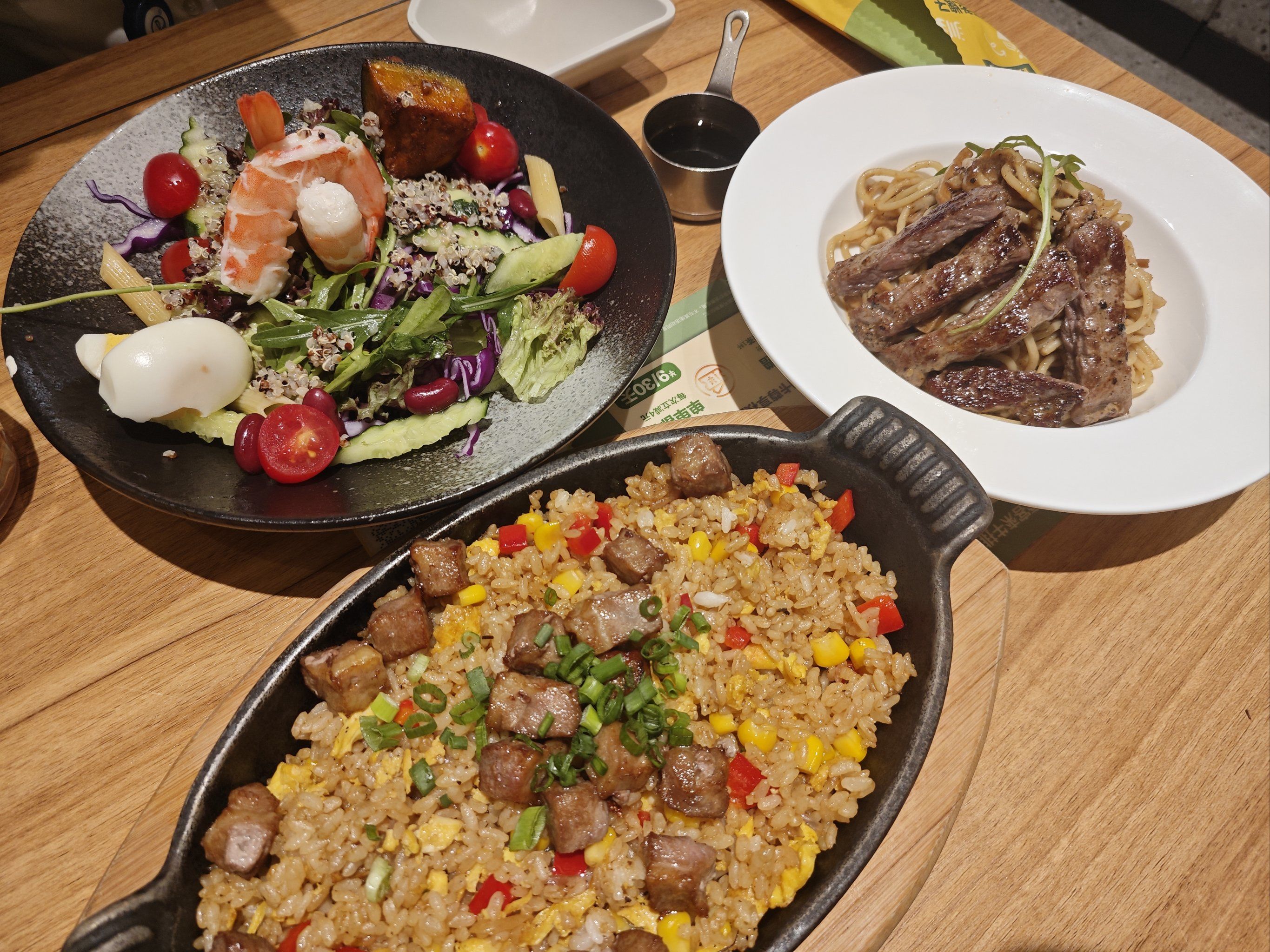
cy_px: 476
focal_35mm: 23
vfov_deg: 58.9
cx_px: 635
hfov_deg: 73.9
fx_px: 844
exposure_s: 1/100
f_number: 1.8
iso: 160
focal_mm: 5.43
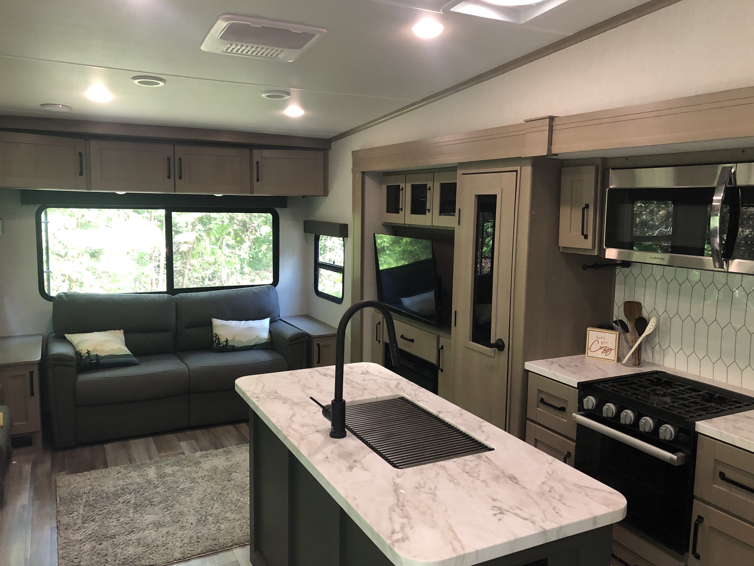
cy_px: 283
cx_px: 377
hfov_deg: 63.4
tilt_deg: -8.1
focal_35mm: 28
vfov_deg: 49.7
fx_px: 610
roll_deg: -2.7
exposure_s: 1/15
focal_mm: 3.99
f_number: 1.8
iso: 80
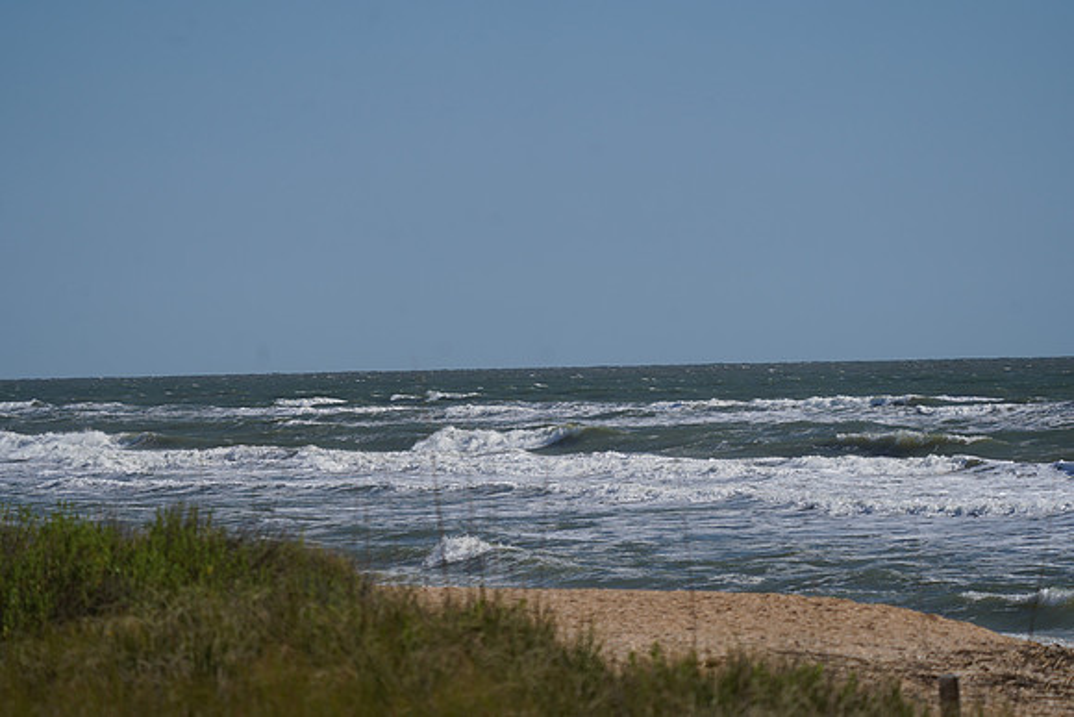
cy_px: 358
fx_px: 5968
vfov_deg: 6.9
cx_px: 537
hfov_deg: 10.3
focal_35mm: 200
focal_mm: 200
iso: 200
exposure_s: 1/2000
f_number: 5.6
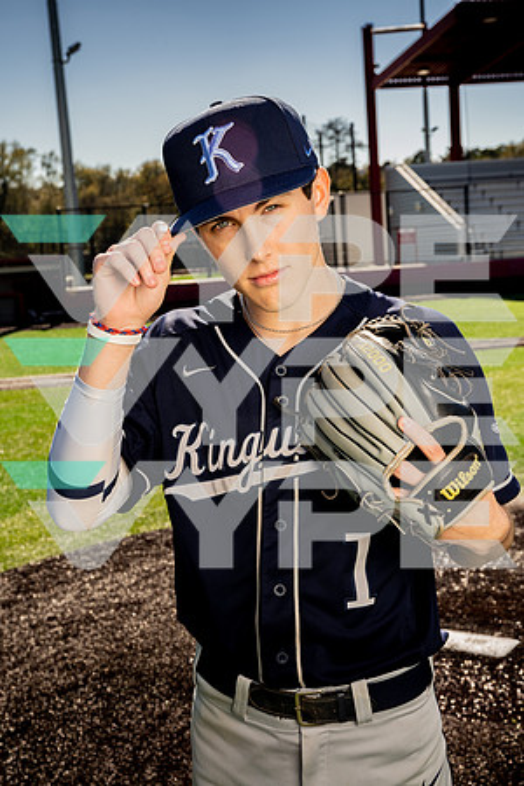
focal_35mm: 52
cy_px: 393
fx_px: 1135
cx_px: 262
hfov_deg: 26.0
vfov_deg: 38.2
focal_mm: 52
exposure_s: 1/250
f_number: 9
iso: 250
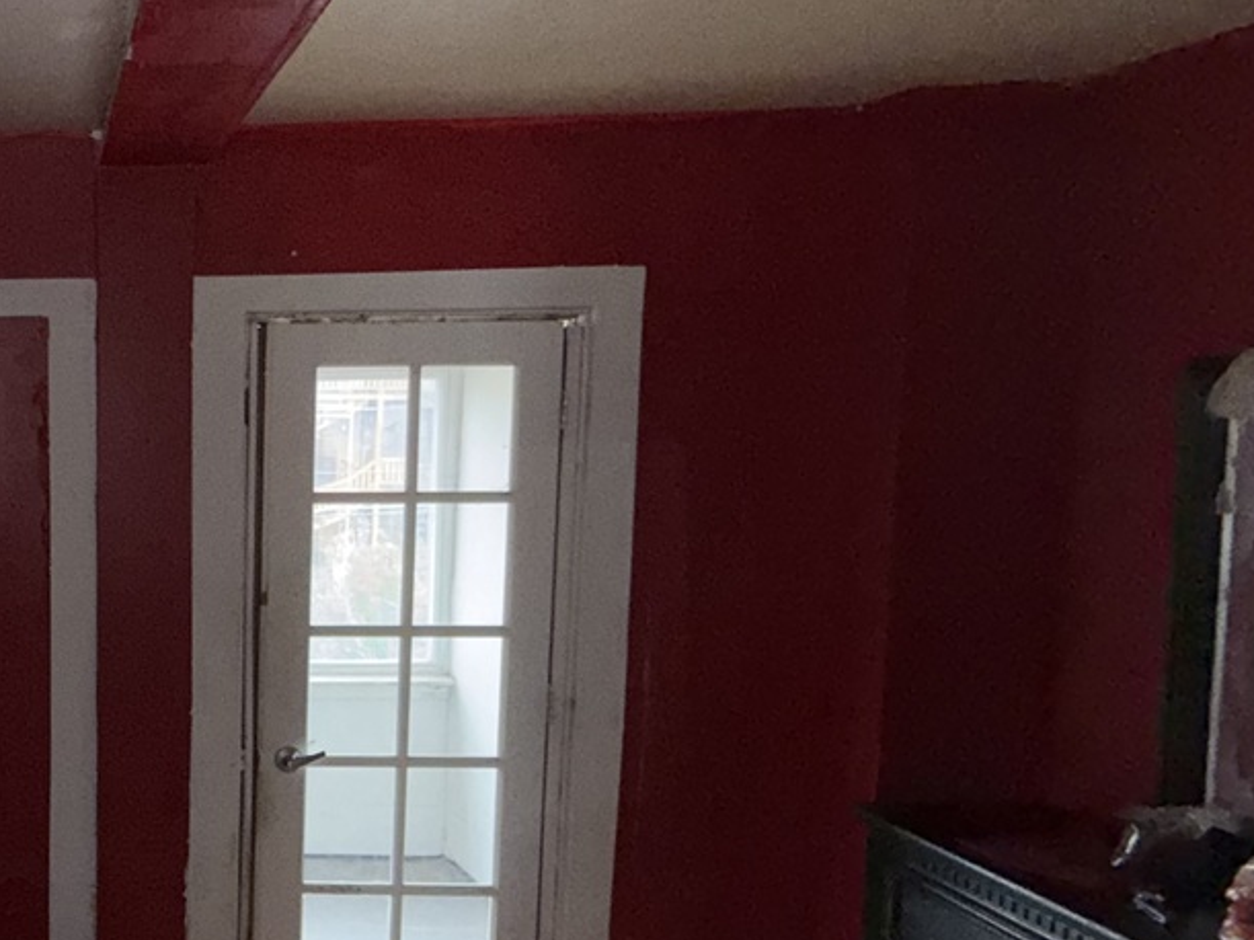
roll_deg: +0.0
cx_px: -41
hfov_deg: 45.3
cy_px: 534
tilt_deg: -4.5
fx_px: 1195
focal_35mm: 33
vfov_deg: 42.8
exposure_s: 1/60
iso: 100
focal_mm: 2.22
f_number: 2.2
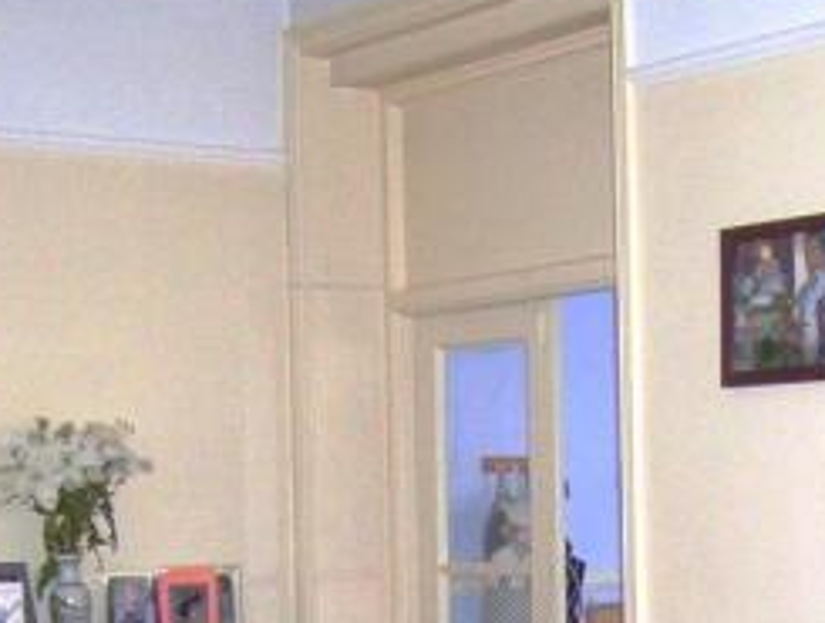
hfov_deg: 22.5
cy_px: 685
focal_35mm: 85
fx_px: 2031
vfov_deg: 16.9
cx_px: 712
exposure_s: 1/30
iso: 140
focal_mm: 5.54
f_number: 2.76
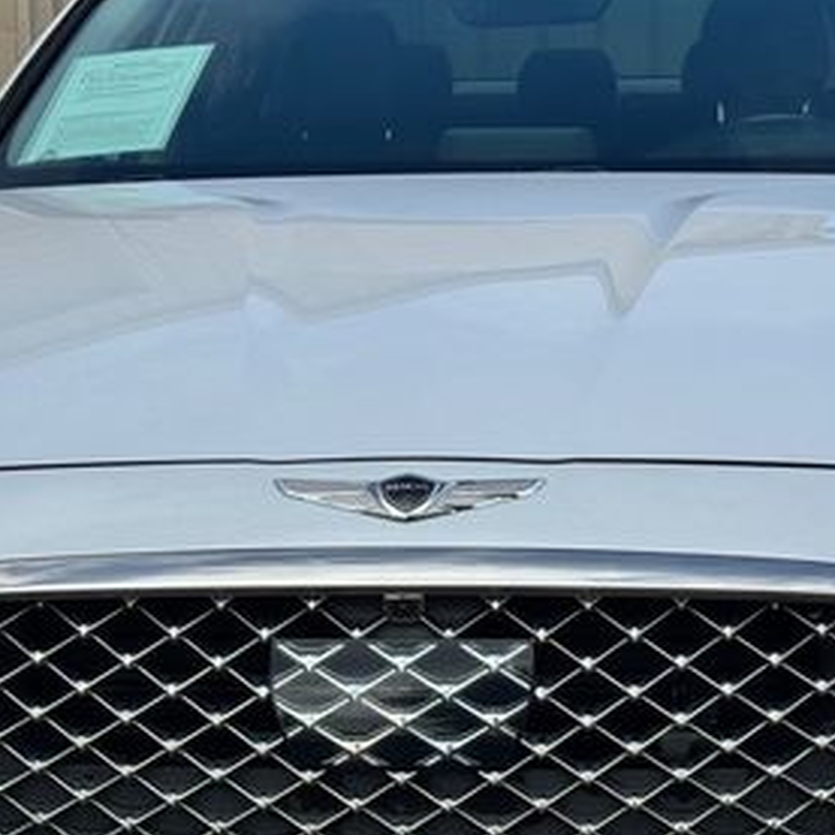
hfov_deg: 17.7
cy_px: 552
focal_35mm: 98
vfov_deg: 17.7
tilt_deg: -9.0
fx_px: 2674
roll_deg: +1.8
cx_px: 476
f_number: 1.78
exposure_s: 1/6410
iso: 64
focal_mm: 6.76
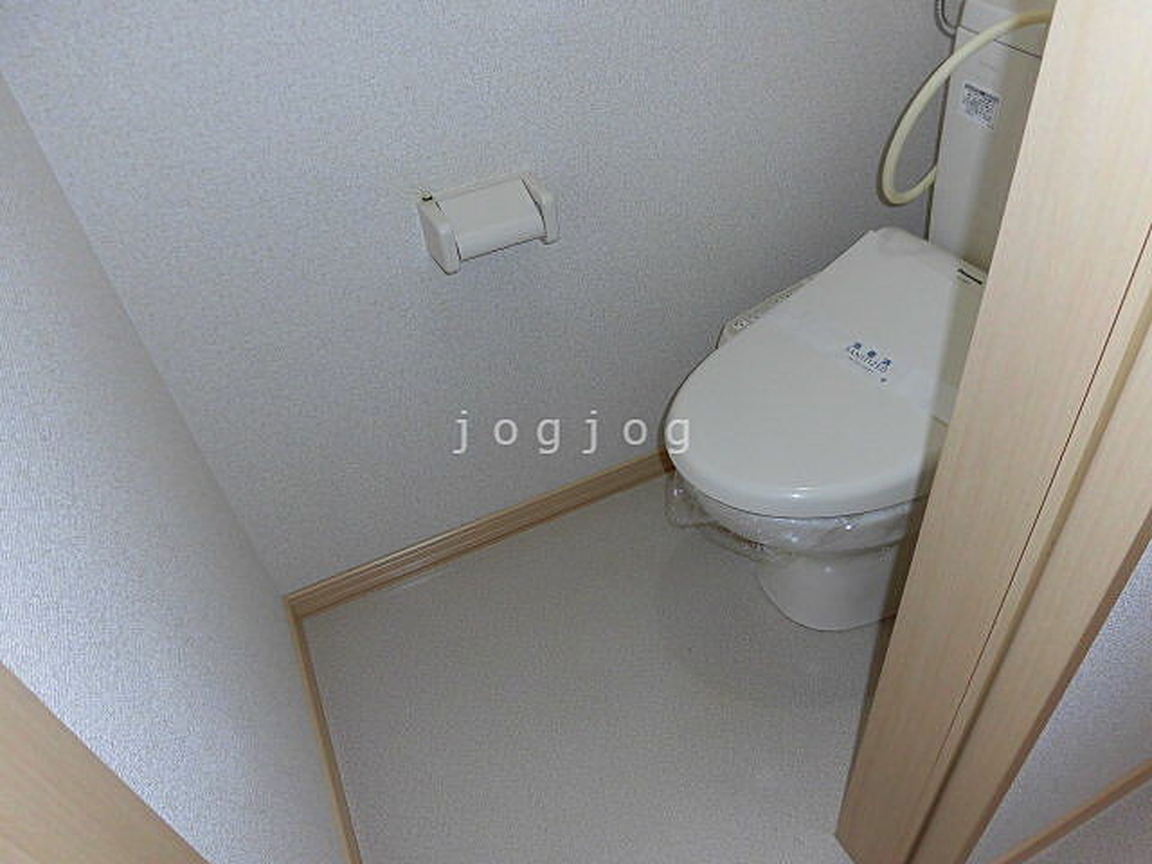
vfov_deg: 56.8
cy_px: 432
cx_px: 576
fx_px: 799
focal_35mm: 24
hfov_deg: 71.6
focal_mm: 4.3
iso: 100
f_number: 3.1
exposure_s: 1/30
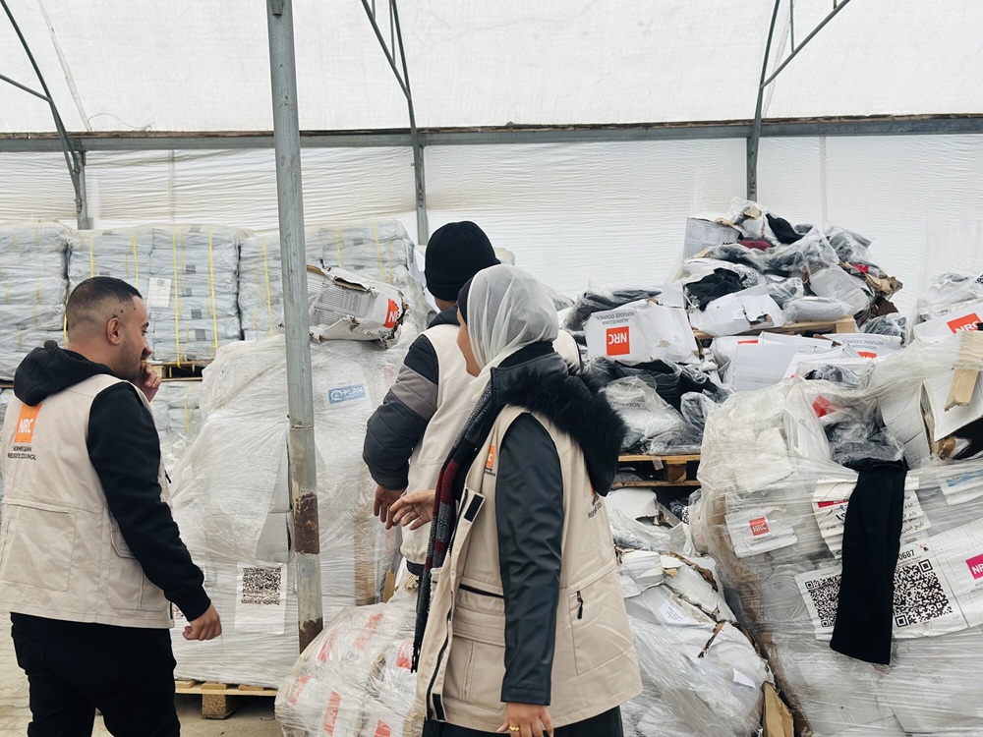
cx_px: 492
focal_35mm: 48
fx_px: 1363
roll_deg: +0.9
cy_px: 368
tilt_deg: -2.0
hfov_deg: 39.7
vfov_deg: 30.3
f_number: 1.78
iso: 80
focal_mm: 6.86
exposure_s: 1/546
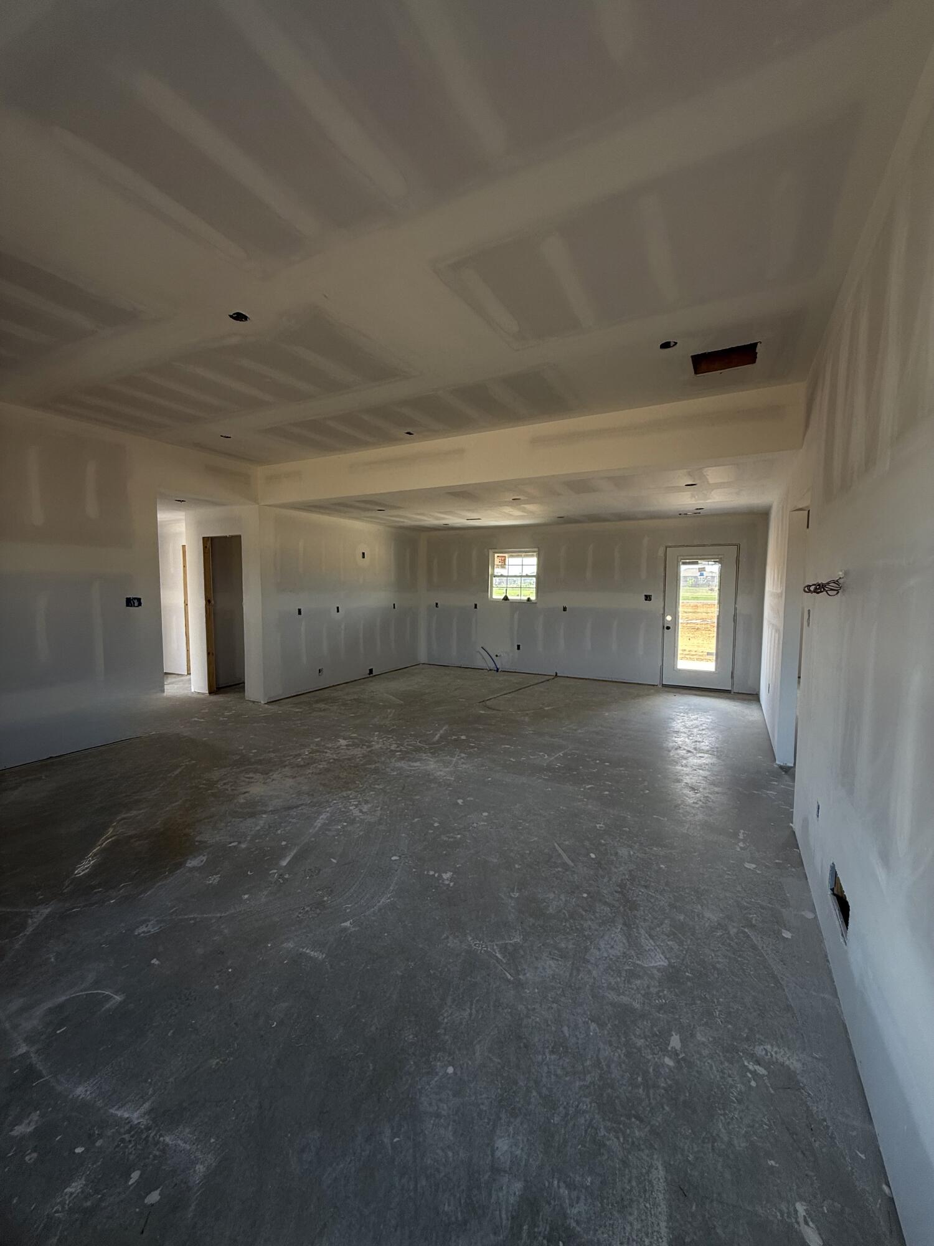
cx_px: 467
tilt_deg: -3.5
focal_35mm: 14
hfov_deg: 85.7
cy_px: 623
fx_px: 504
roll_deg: -0.1
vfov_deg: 102.1
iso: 80
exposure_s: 1/99
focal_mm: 2.22
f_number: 2.2
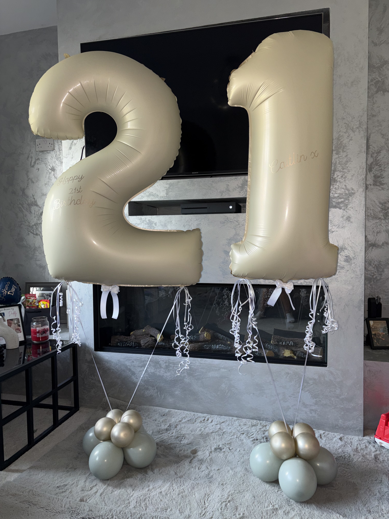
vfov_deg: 67.3
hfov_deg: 53.1
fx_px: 390
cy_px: 260
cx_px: 194
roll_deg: +1.2
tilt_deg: -2.7
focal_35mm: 26
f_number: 1.6
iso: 50
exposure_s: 1/24
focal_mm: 5.96
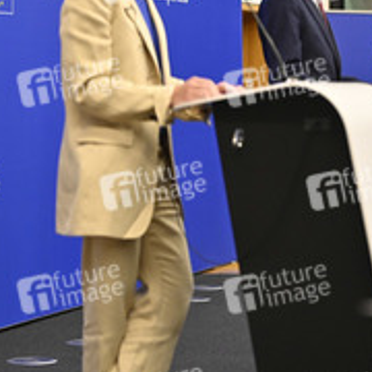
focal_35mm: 149
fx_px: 1812
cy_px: 134
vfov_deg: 11.7
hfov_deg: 11.7
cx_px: 305
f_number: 2.8
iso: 2500
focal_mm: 70
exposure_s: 1/320
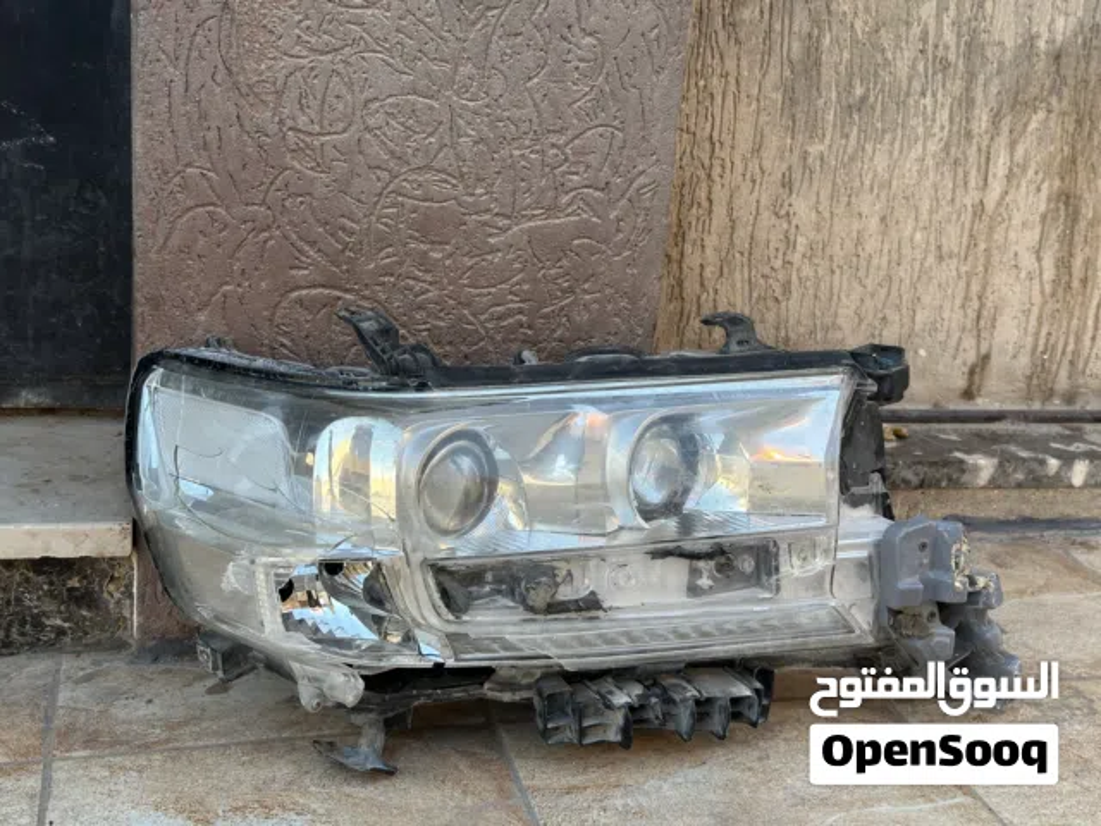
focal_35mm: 48
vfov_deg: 30.3
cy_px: 413
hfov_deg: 39.7
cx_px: 550
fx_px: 1527
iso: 64
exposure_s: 1/275
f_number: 1.78
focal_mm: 6.86
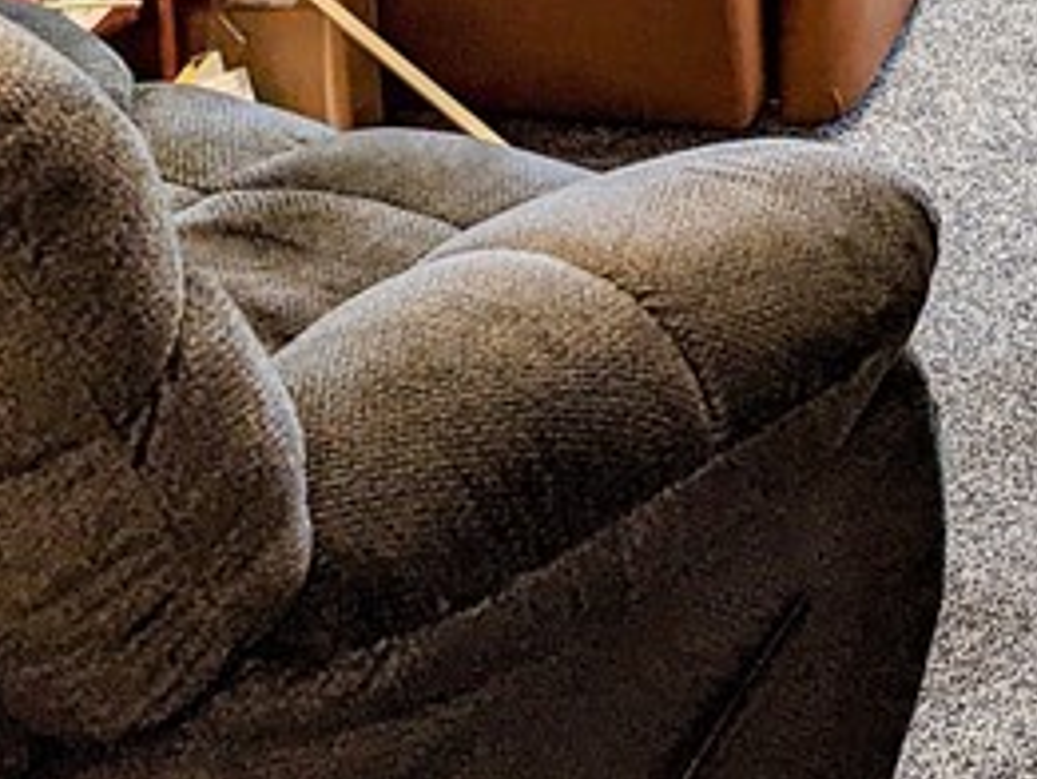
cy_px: -552
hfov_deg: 17.9
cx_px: 1691
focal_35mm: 94
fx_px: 2817
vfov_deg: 14.2
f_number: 1.85
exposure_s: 1/60
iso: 48
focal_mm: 6.81
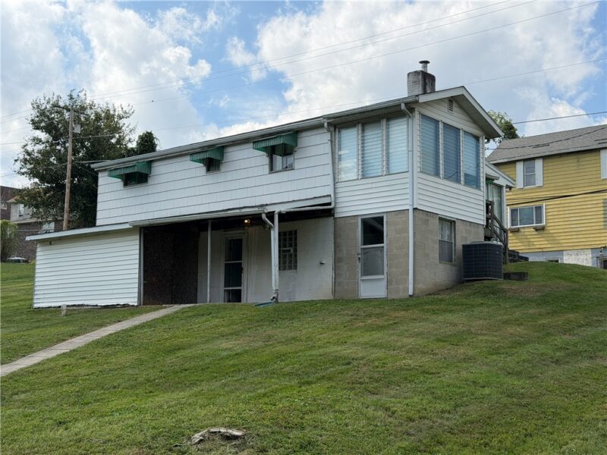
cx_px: 304
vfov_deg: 30.3
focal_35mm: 48
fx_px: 842
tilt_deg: +7.5
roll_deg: -0.8
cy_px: 228
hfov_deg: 39.7
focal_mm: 6.76
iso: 80
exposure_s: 1/6024
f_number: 1.78
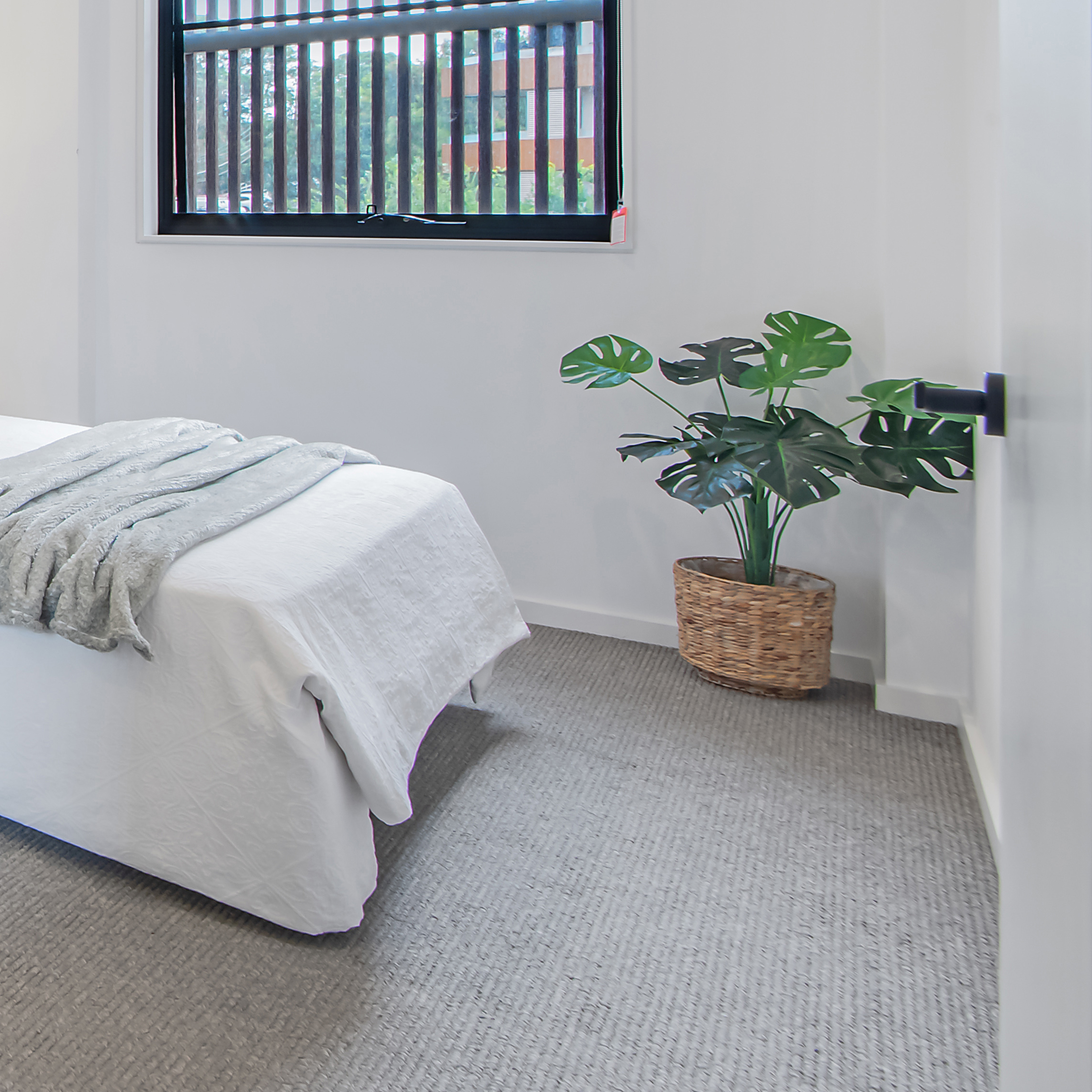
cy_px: 137
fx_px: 1178
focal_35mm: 33
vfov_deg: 45.7
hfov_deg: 27.9
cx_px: -612
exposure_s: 1/3
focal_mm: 12
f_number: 16
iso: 320
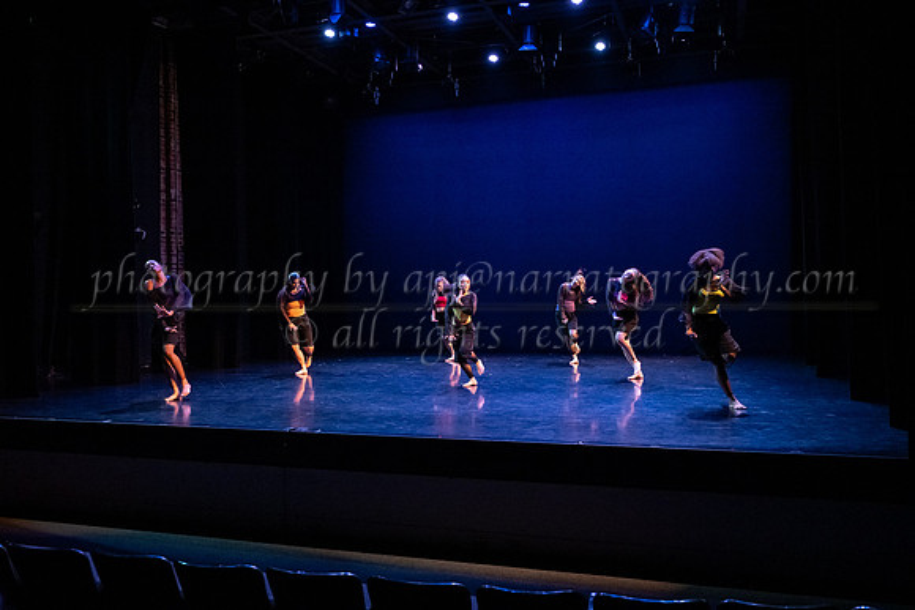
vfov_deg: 42.3
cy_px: 305
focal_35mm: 31
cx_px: 458
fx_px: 788
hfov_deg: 60.3
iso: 4000
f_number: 4
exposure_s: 1/320
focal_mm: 31
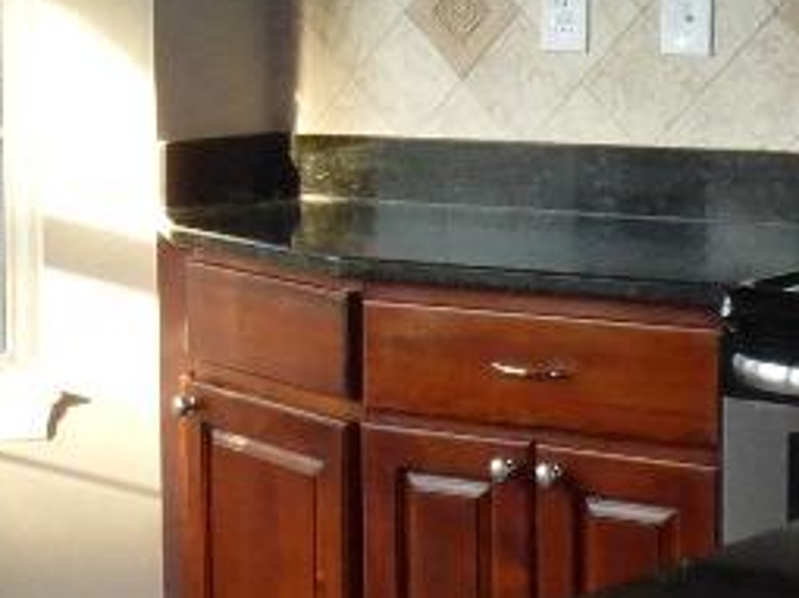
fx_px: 2607
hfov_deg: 17.3
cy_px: 119
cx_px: 179
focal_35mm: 113
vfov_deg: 13.0
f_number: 5
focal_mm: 3.58
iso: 320
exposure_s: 1/50
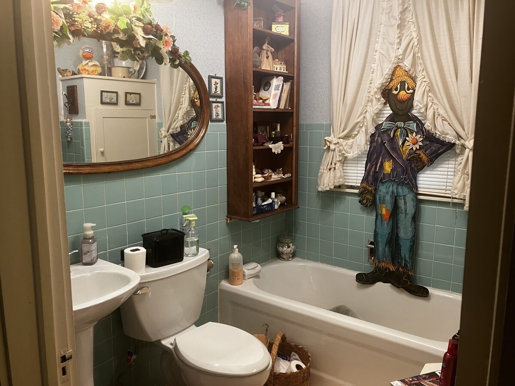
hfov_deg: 63.4
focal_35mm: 28
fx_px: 417
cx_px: 258
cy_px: 193
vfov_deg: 49.7
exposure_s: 1/60
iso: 100
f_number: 1.8
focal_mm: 3.99
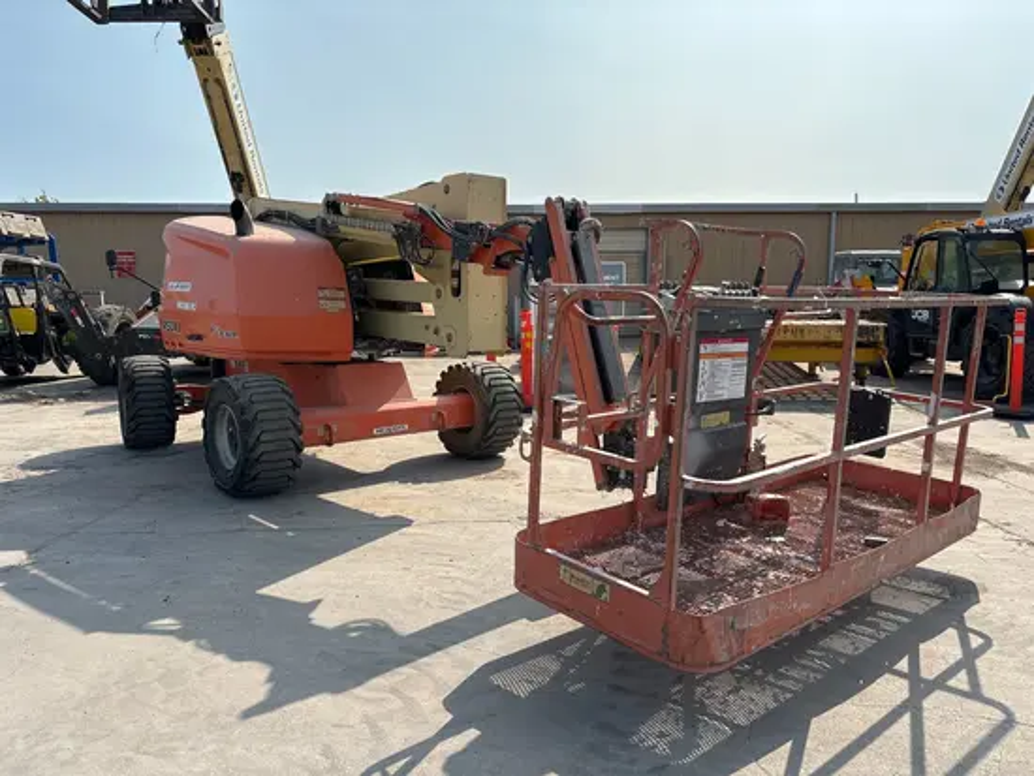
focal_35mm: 26
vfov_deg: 53.1
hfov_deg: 67.3
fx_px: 777
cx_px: 517
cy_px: 388
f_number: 1.6
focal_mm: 5.96
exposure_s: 1/4255
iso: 50
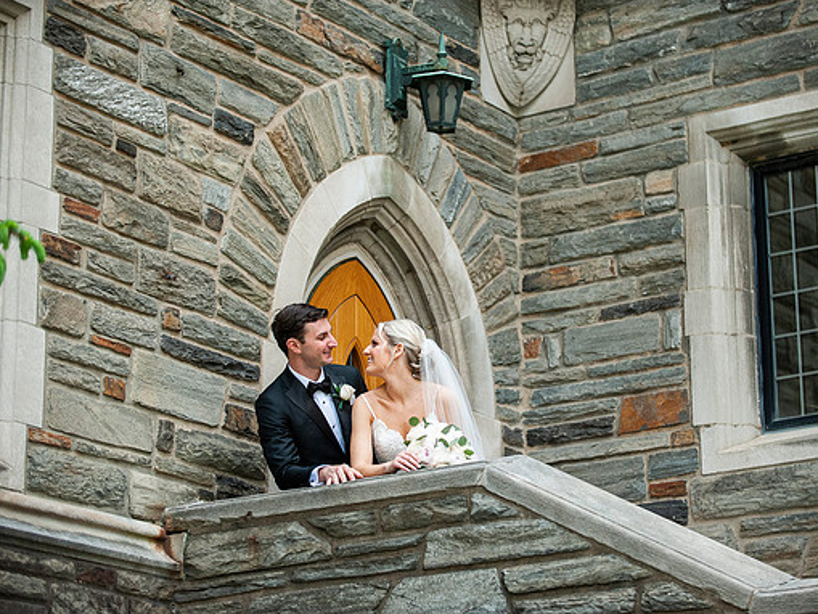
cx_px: 434
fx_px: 2458
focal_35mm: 104
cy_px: 309
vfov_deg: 14.2
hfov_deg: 18.9
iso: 1600
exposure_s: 1/5000
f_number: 2.8
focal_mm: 95
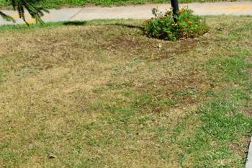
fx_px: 553
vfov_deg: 16.2
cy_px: 231
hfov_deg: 23.1
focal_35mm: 79
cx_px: 318
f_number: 10
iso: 200
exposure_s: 1/400
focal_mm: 18
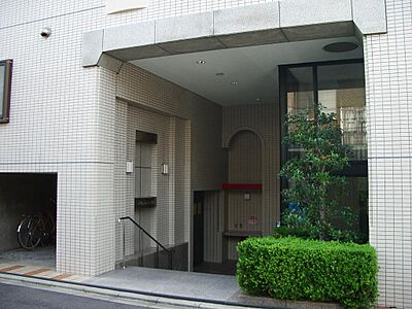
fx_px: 417
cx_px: 206
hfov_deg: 52.6
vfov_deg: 40.7
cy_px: 154
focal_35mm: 35
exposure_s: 1/125
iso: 80
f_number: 2.6
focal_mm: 5.8
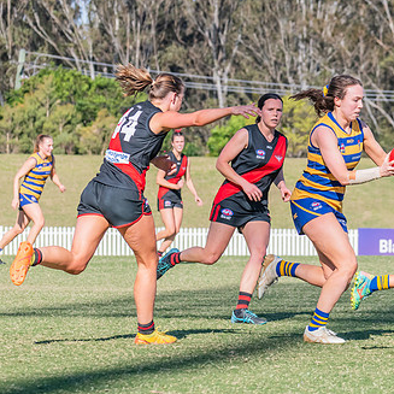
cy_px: 201
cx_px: 368
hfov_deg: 4.3
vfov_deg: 4.3
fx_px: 5202
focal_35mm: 404
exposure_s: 1/1250
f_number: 10
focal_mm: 195
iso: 800
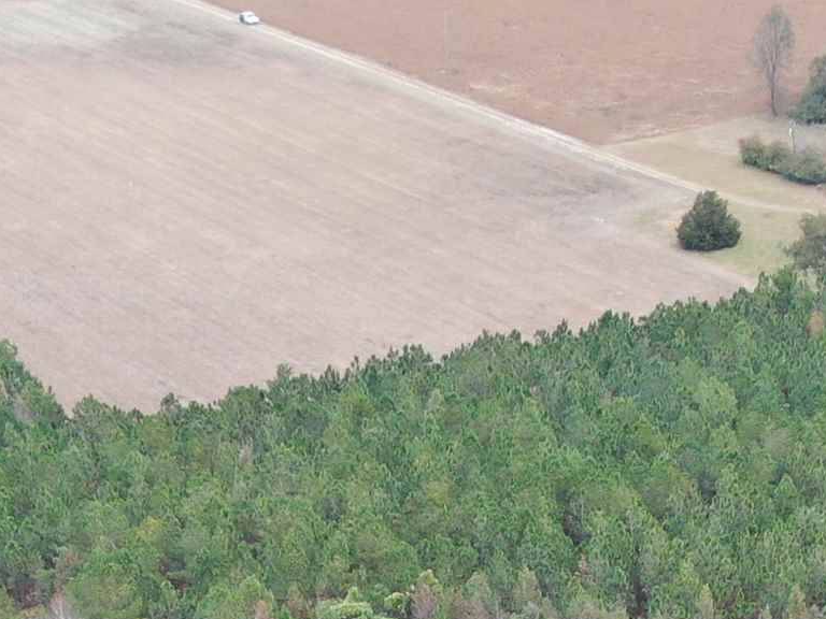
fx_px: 3532
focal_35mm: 148
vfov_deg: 9.8
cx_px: 513
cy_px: 841
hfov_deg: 13.3
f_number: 3.4
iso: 100
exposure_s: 1/80
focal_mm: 6.35
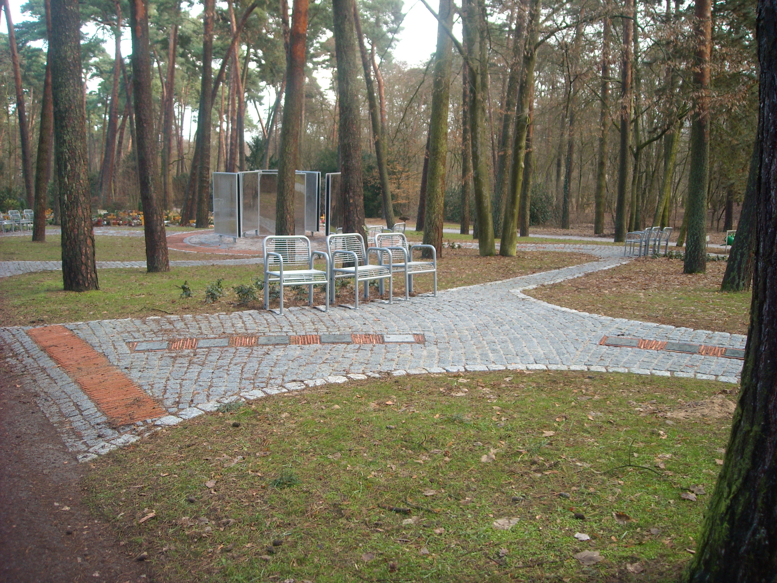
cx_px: 388
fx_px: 786
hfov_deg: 52.6
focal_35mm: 35
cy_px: 292
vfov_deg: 40.7
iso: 64
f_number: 2.8
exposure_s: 1/61
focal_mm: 5.7
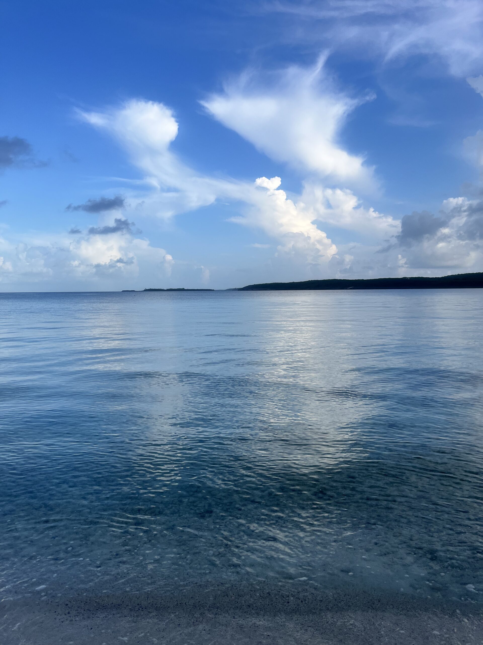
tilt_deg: -3.8
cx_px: 242
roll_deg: +1.2
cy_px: 322
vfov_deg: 67.3
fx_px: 484
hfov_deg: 53.1
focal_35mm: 26
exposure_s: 1/2825
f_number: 1.6
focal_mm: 5.1
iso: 50
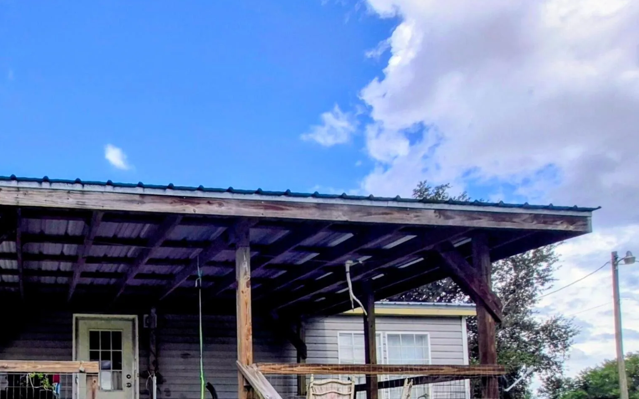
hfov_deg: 61.9
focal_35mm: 26
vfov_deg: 41.7
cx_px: 92
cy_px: 393
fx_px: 453
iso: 40
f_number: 2.2
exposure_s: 1/1740
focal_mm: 1.74
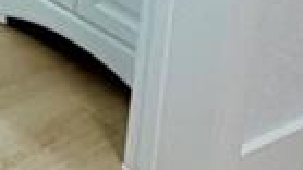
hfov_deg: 13.2
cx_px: -362
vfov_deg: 8.1
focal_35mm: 132
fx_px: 1060
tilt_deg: -14.9
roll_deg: +1.7
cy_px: -292
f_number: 2.2
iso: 125
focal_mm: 2.22
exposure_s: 1/120
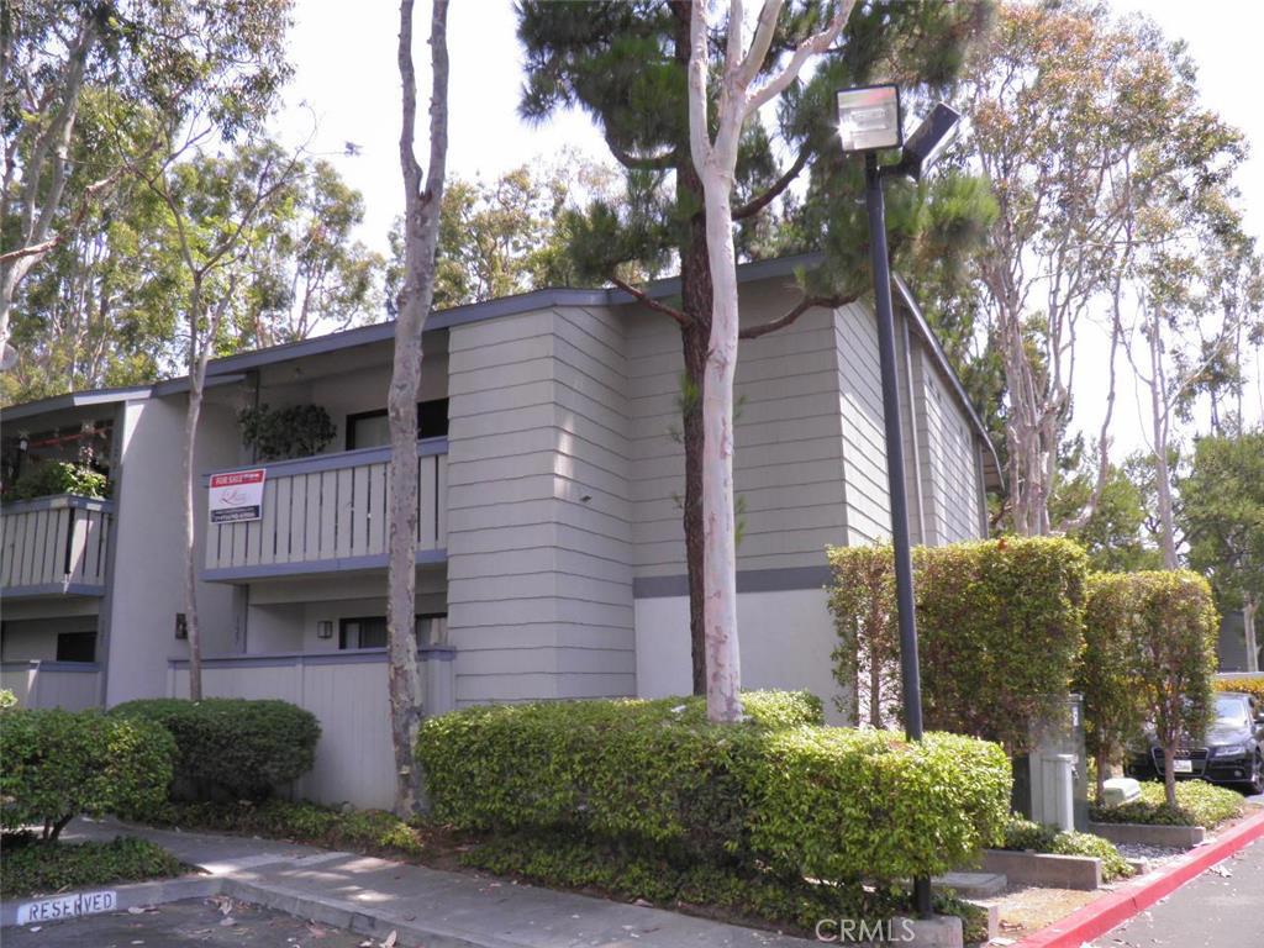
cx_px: 632
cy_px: 474
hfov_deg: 63.4
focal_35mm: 28
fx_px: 1022
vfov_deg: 49.7
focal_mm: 4.9
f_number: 5.7
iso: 50
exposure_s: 1/125
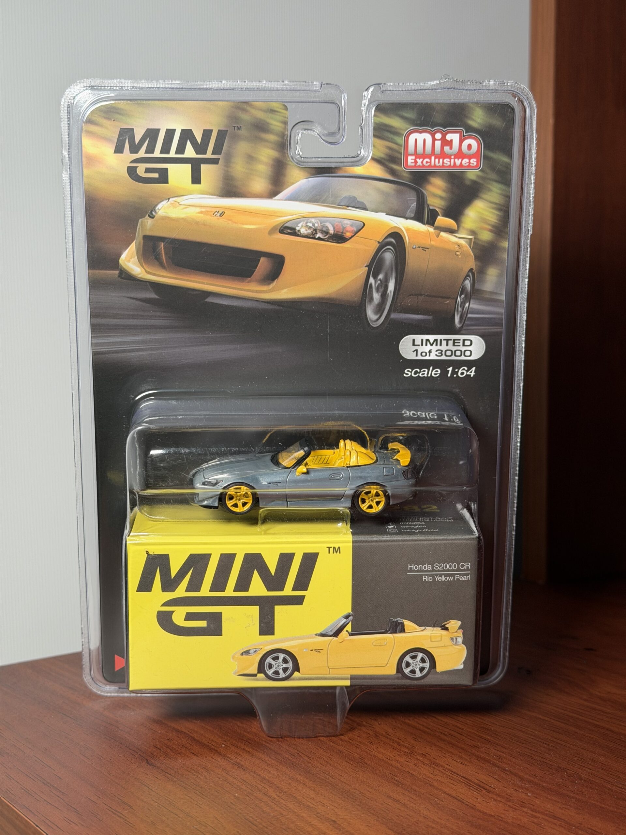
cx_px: 313
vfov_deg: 39.7
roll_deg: -0.1
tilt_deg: -4.2
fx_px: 1157
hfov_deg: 30.3
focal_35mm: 48
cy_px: 418
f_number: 1.78
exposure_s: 1/121
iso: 80
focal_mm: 6.76
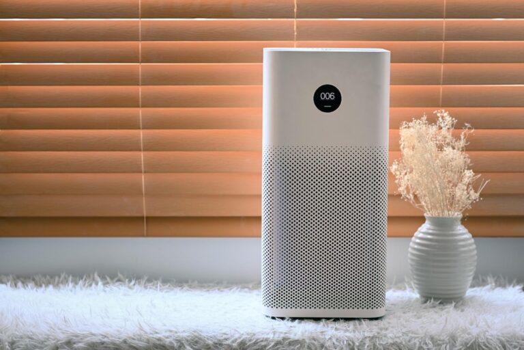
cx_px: 262
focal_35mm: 85
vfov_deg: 16.1
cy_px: 175
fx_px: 1237
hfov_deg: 23.9
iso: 400
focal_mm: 85
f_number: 3.5
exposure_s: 1/80
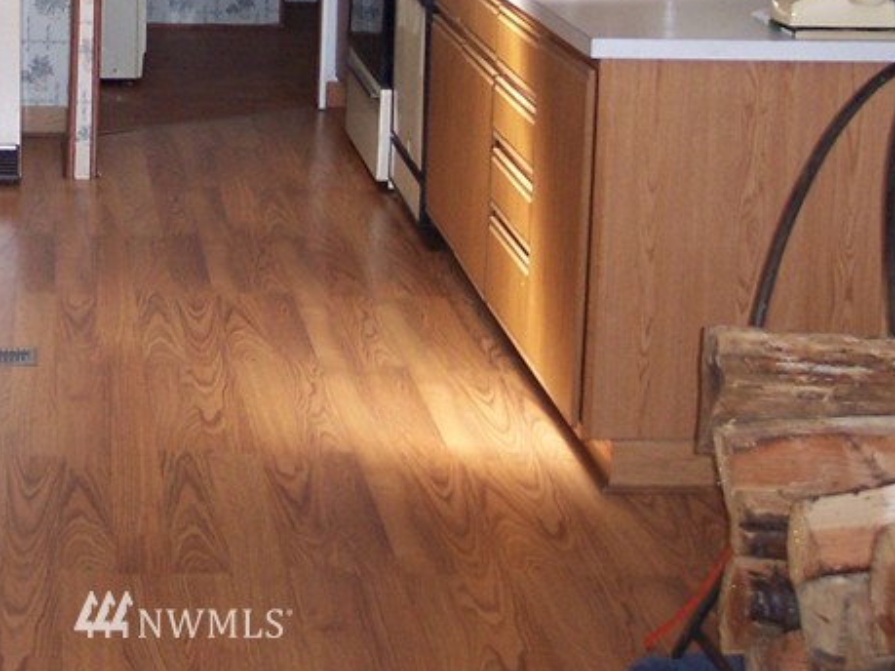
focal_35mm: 87
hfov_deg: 22.2
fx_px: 2249
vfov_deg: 16.5
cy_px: -60
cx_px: 183
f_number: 2.8
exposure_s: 1/60
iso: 140
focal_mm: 8
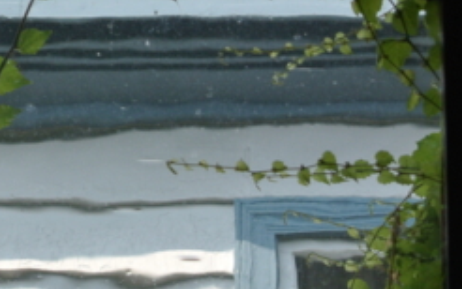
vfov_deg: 4.9
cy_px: 190
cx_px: 17
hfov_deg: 7.8
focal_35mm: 269
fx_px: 3389
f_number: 5.6
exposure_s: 1/250
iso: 100
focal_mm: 30
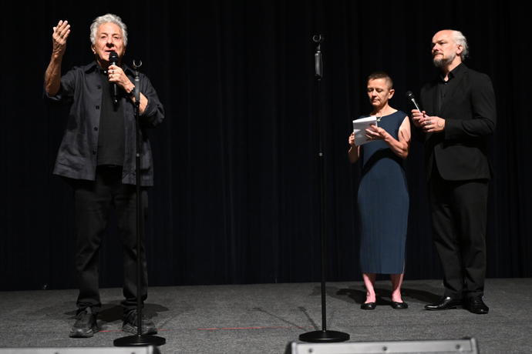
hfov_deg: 36.2
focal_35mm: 55
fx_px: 813
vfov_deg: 24.6
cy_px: 177
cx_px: 266
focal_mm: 37
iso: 3200
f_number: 2.8
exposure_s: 1/320
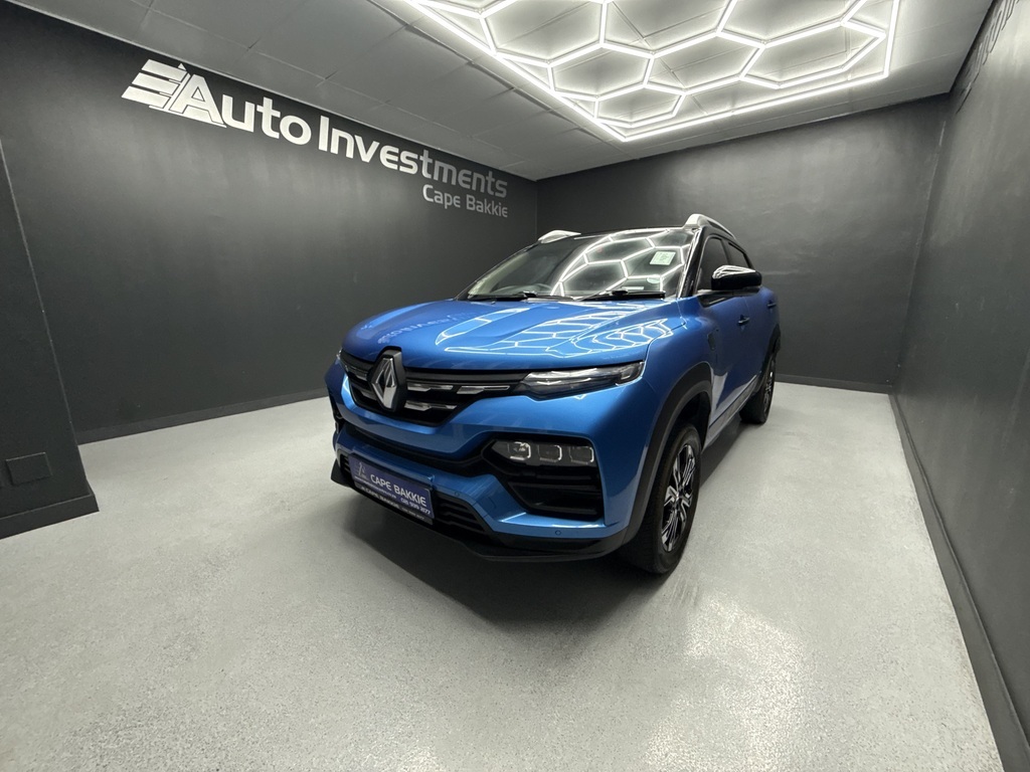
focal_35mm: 14
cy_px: 386
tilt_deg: -11.9
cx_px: 515
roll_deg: +0.2
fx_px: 417
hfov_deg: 102.1
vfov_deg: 85.7
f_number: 2.2
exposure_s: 1/100
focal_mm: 2.22
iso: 160
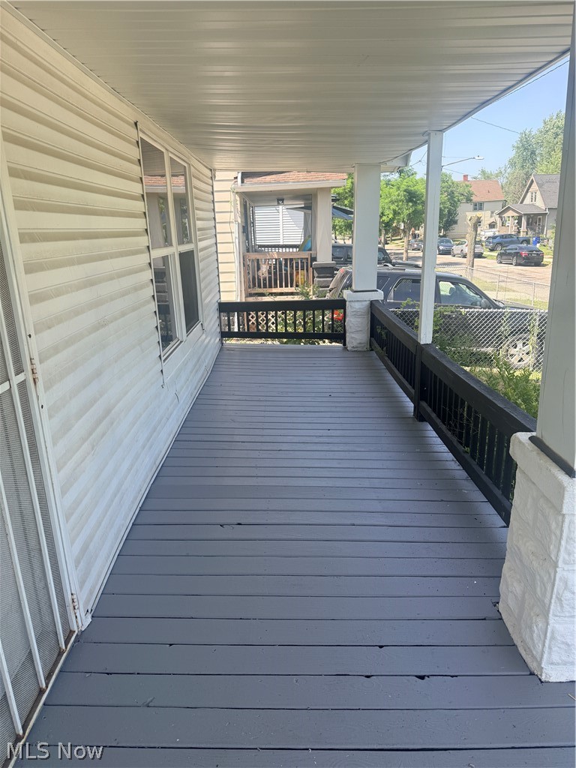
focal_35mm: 24
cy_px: 384
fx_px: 532
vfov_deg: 71.6
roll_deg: +1.1
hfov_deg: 56.8
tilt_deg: -14.6
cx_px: 288
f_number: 1.78
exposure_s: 1/1156
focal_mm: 6.76
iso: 100
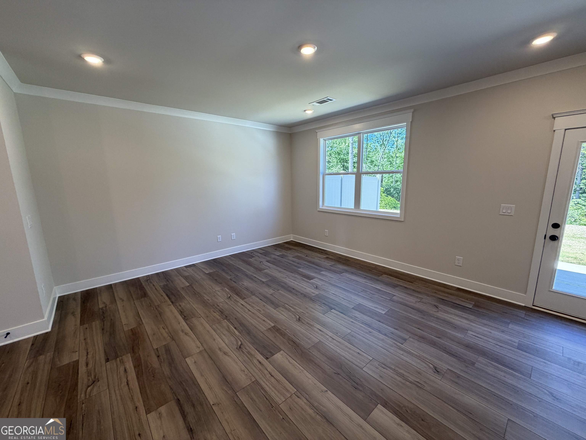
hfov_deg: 102.1
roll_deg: +1.6
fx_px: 237
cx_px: 293
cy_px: 220
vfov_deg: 85.7
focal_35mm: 14
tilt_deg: -11.0
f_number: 2.2
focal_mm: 2.22
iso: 160
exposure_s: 1/120
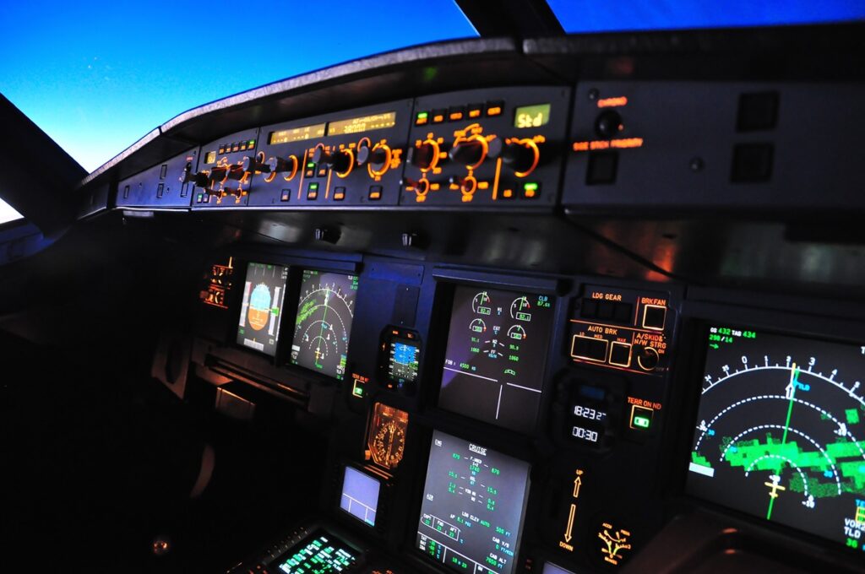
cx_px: 432
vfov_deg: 47.8
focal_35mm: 27
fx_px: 648
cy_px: 287
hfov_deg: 67.4
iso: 2000
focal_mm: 18
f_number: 3.5
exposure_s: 1/13
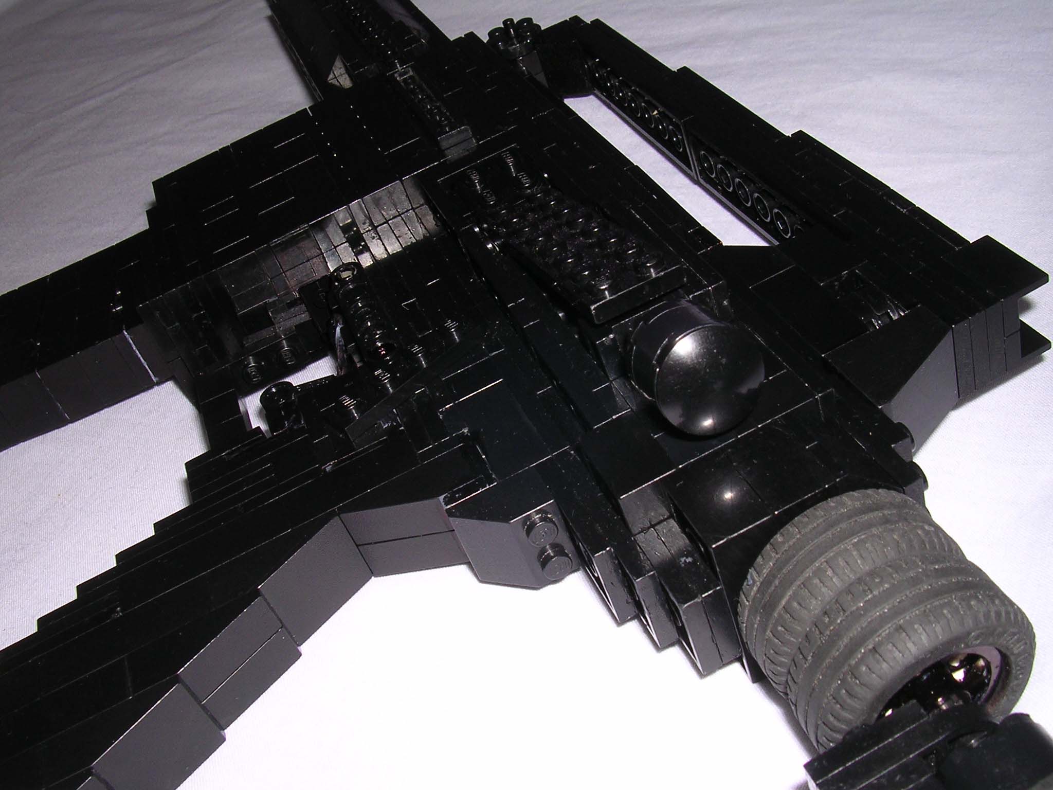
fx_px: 1156
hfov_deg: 49.0
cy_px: 395
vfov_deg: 37.7
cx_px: 526
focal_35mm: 38
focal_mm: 5.8
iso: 100
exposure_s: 1/60.1
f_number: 5.6
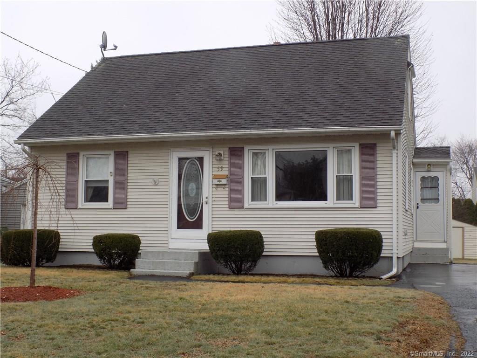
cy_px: 179
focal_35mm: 46
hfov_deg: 41.2
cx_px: 238
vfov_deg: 31.5
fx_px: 634
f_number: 3.7
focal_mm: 8.1
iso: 80
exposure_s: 1/160
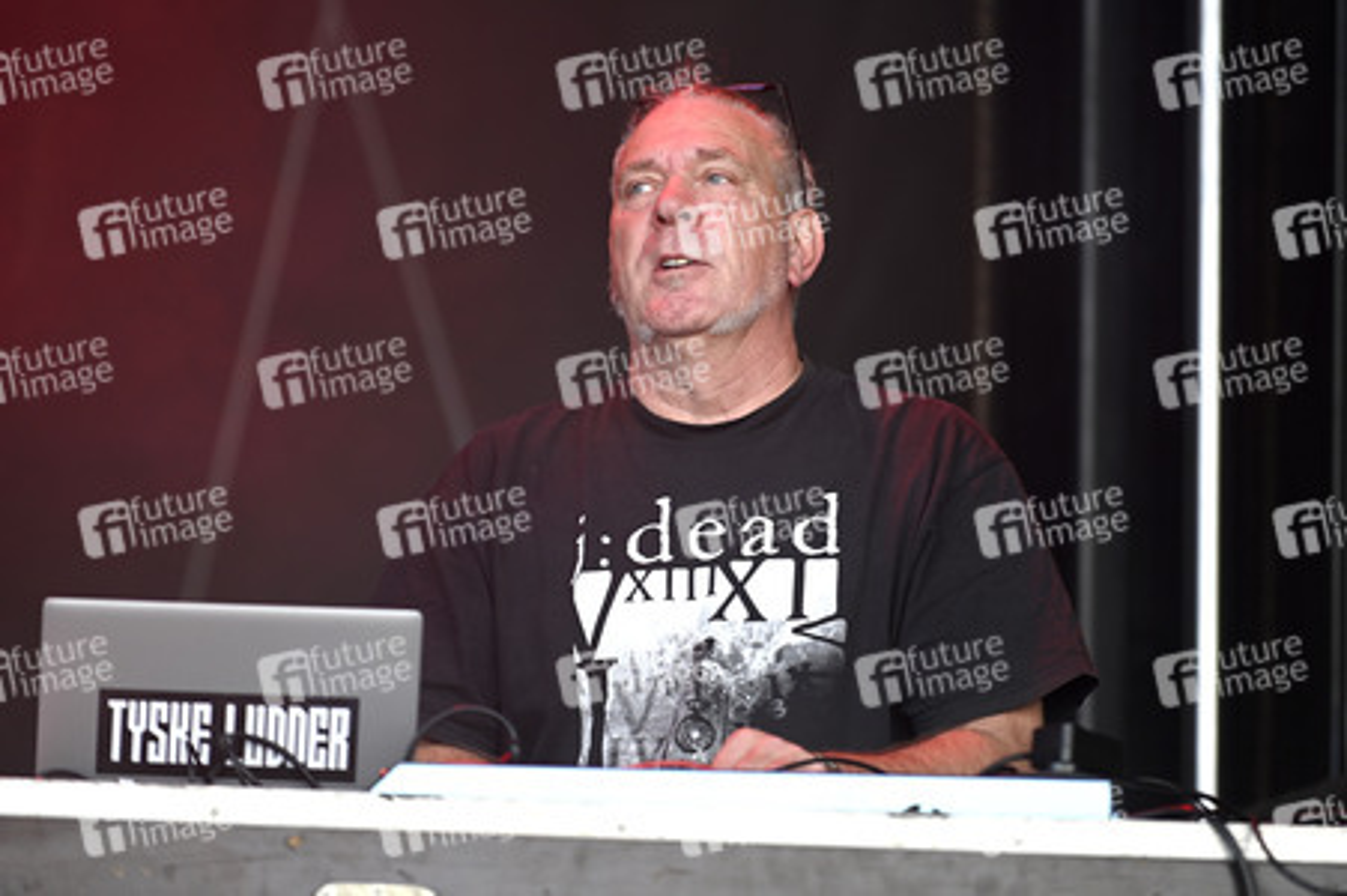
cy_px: 448
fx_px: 7104
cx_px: 674
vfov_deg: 7.2
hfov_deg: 10.8
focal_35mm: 190
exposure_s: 1/400
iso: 320
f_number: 2.8
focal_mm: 190
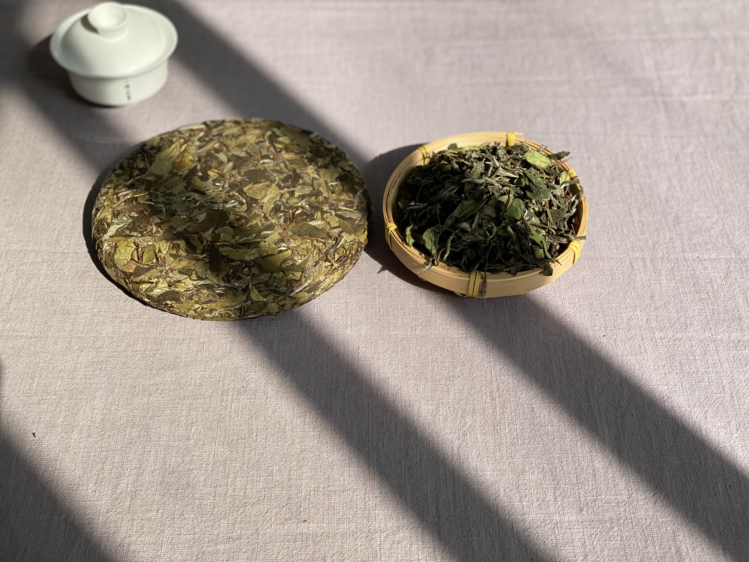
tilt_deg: -47.1
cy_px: 281
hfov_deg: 36.8
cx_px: 374
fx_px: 1125
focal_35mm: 52
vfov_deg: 28.0
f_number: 2
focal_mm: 6
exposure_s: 1/436
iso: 20
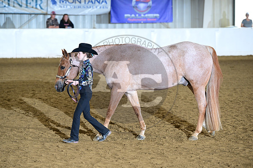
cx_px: 126
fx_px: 1336
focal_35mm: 190
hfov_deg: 10.8
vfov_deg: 7.2
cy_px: 84
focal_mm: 190
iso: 2500
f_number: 4.5
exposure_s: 1/200
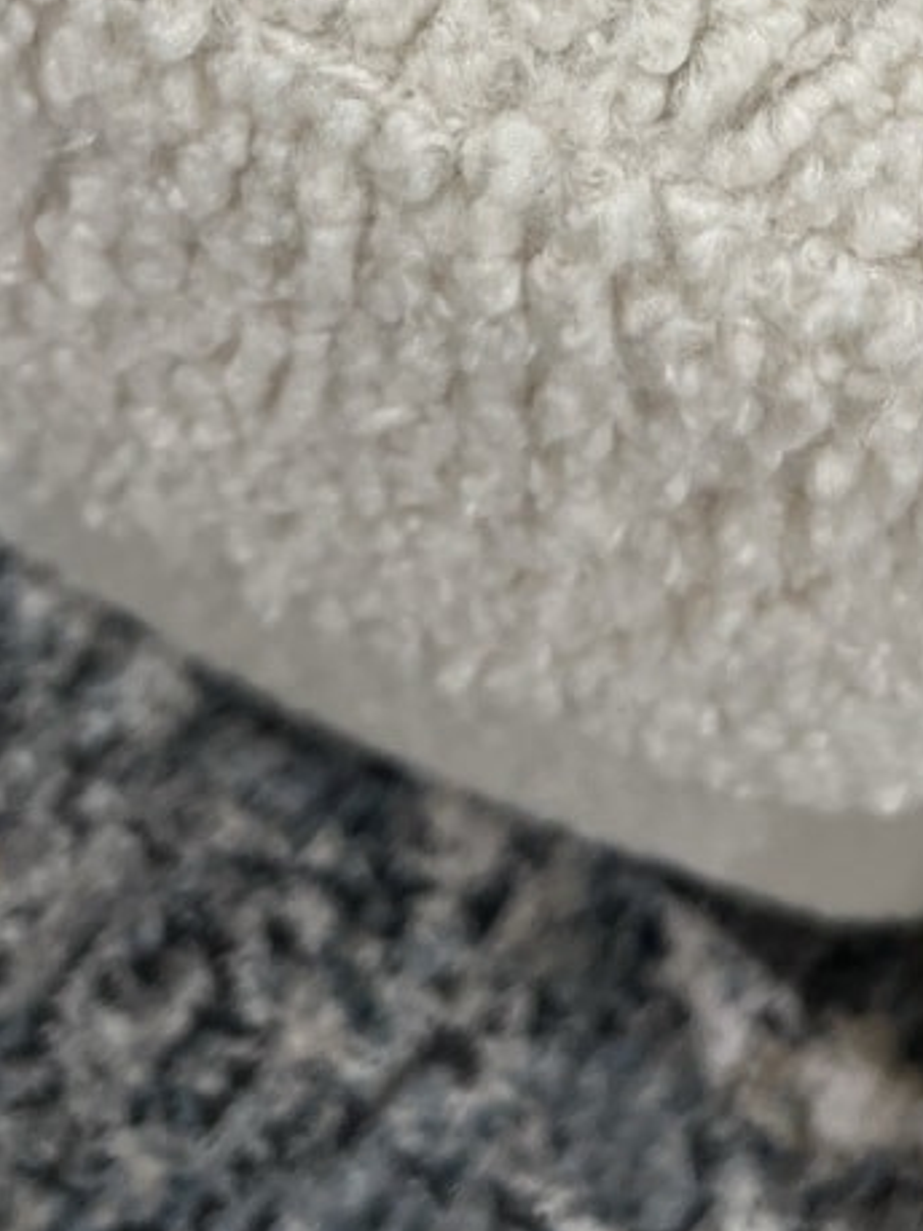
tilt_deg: -56.0
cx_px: 708
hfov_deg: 21.4
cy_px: -193
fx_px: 2419
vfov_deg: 25.9
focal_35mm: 68
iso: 64
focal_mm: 5.7
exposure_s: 1/120
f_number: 1.5
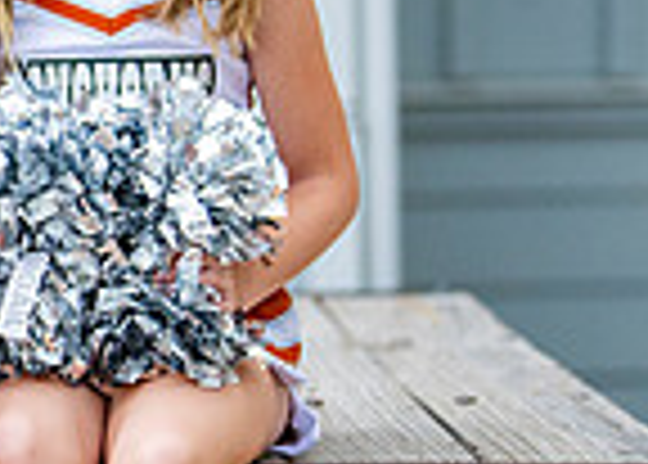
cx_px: -169
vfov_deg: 6.0
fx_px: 4419
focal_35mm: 240
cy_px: 187
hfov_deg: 8.3
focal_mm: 50
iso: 800
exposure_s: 1/500
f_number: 1.2
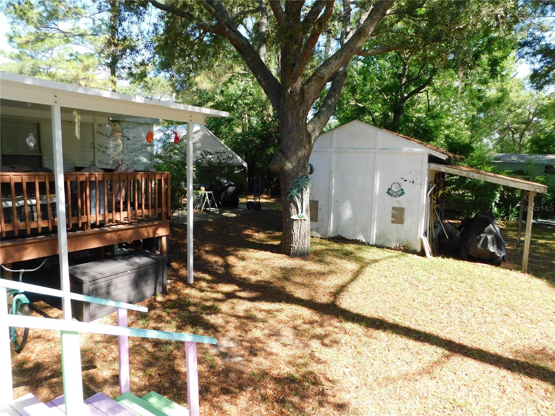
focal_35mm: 23
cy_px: 208
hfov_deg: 73.9
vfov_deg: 58.9
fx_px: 369
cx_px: 278
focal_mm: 4
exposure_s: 1/320
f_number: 3
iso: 125
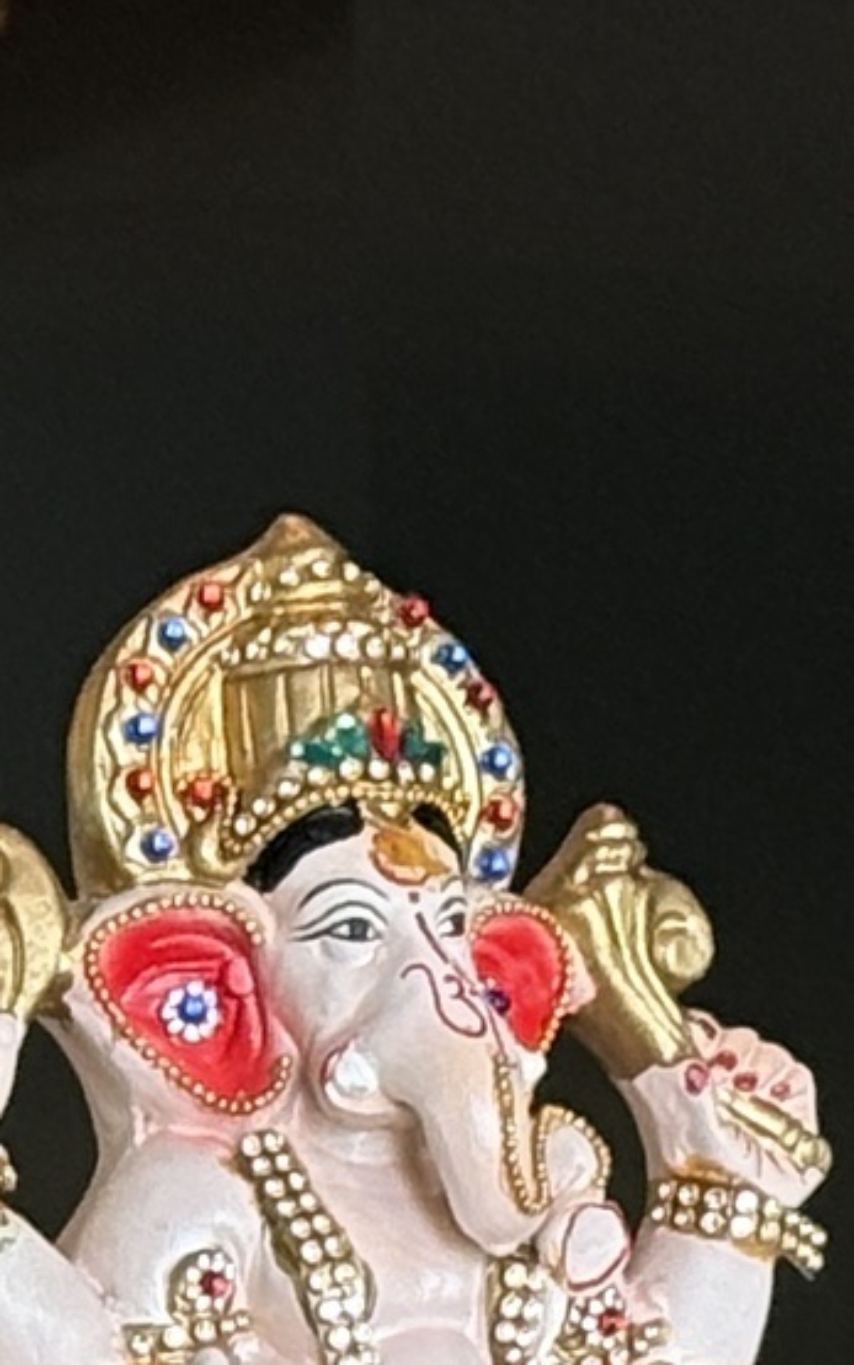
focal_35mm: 305
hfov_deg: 4.3
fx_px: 11355
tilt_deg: -0.5
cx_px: -98
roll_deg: +1.6
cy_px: 2398
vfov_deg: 6.7
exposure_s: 1/60
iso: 100
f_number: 1.6
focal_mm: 5.96
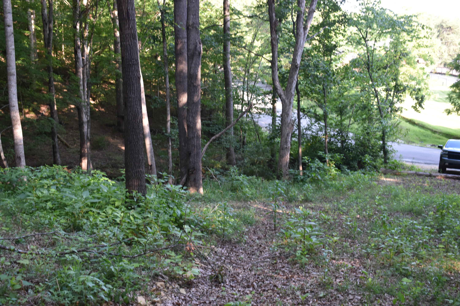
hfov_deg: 47.9
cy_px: 153
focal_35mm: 40
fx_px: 517
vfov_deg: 33.0
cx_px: 230
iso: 400
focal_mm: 27
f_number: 5.6
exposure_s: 1/60
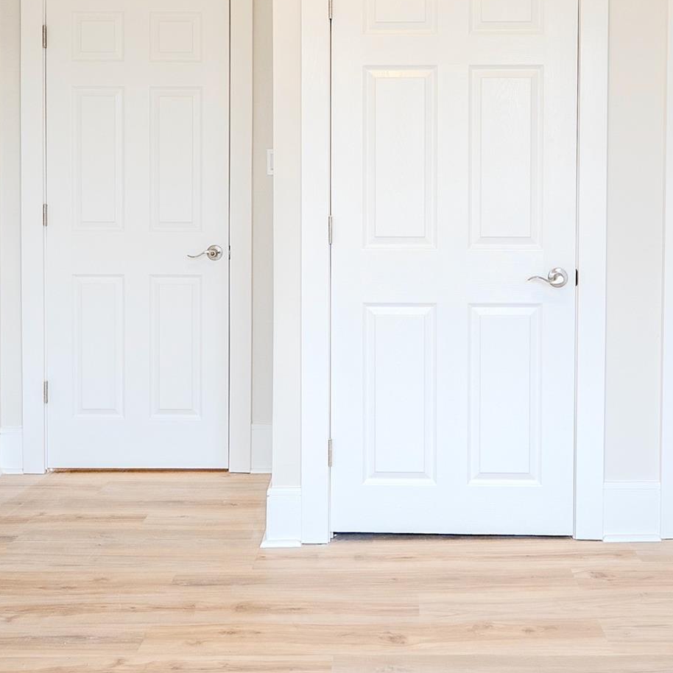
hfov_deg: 41.8
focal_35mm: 40
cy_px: 209
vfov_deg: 41.2
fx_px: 880
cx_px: 372
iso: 250
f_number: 4
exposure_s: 1/160
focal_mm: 14
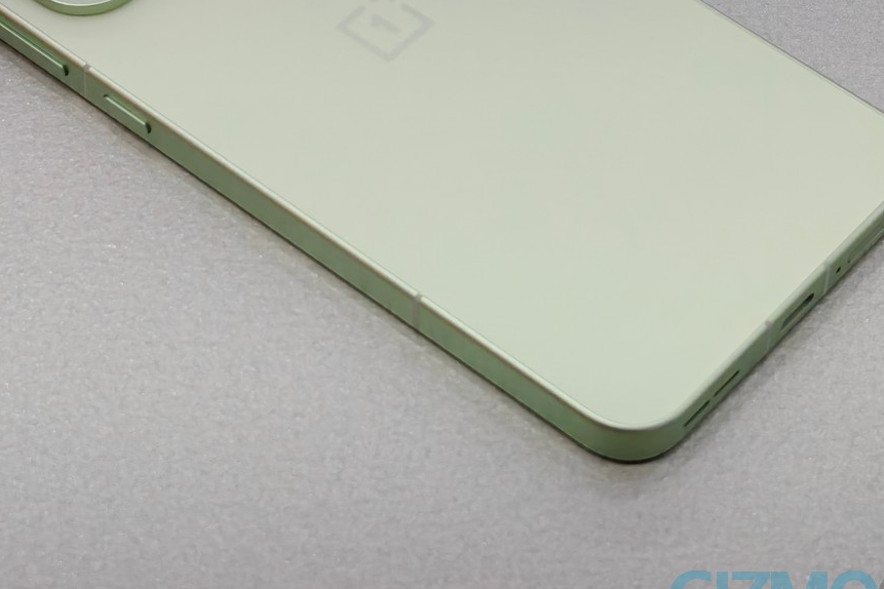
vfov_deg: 10.8
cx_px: 390
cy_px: 107
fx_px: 3118
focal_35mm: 127
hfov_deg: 16.1
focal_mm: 13.85
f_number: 2.6
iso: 1250
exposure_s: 1/542
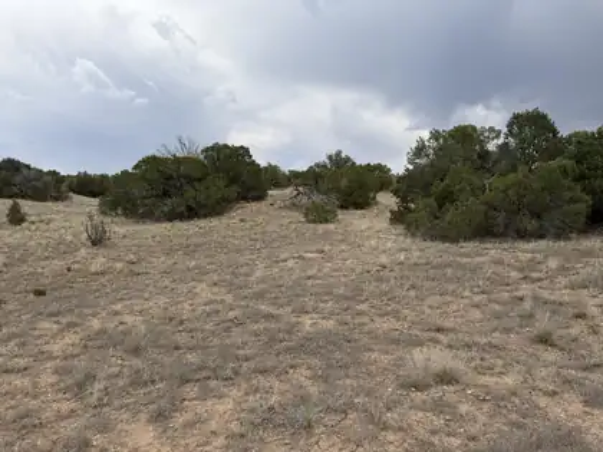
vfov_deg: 56.8
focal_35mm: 24
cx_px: 302
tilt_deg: -0.9
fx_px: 418
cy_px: 226
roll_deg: +1.5
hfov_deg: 71.6
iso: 80
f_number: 1.78
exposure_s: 1/4673
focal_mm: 6.76
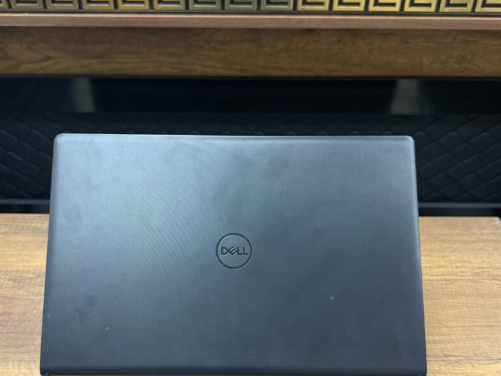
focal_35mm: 37
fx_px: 536
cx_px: 234
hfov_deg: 50.1
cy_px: 234
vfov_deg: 38.5
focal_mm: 6.76
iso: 200
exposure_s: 1/50
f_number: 1.78
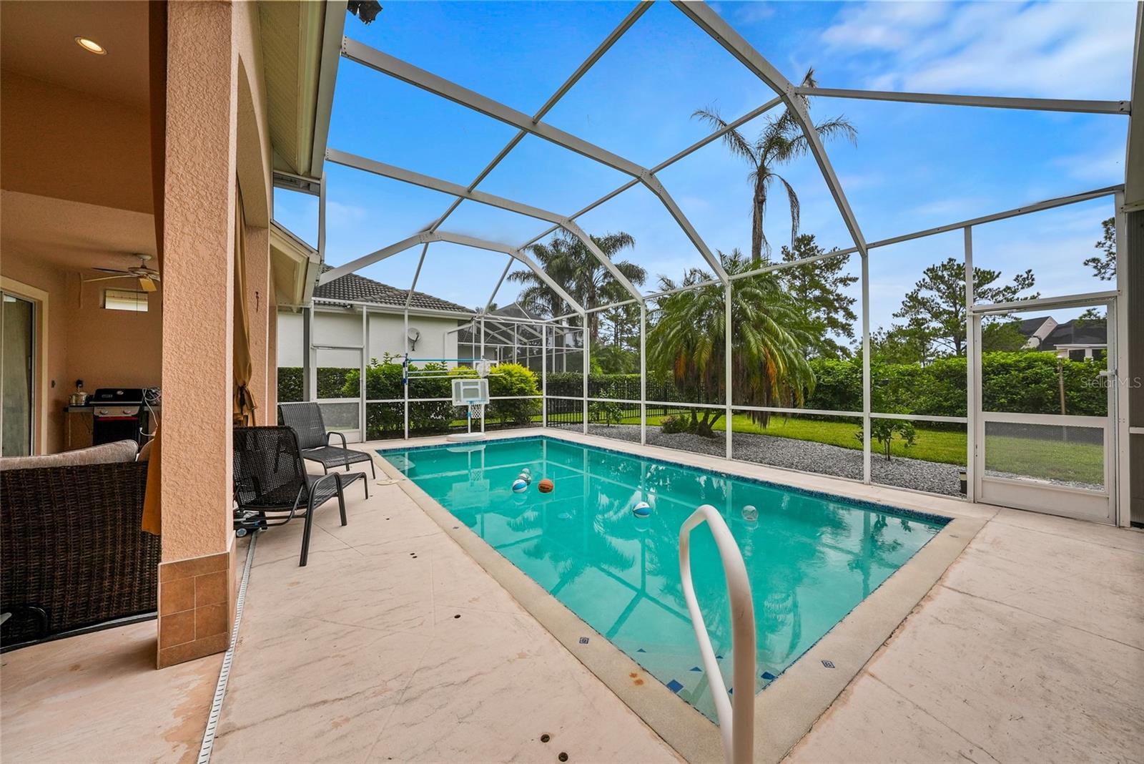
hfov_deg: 112.6
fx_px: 381
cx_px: 572
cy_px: 382
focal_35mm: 12
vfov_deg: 90.1
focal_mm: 12
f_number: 7.1
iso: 800
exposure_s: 1/640
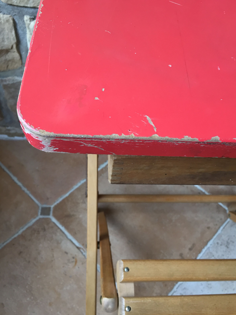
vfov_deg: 60.0
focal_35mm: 30
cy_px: 159
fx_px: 273
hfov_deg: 46.8
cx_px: 121
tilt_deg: -54.4
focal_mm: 4.15
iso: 100
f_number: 2.2
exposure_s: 1/33
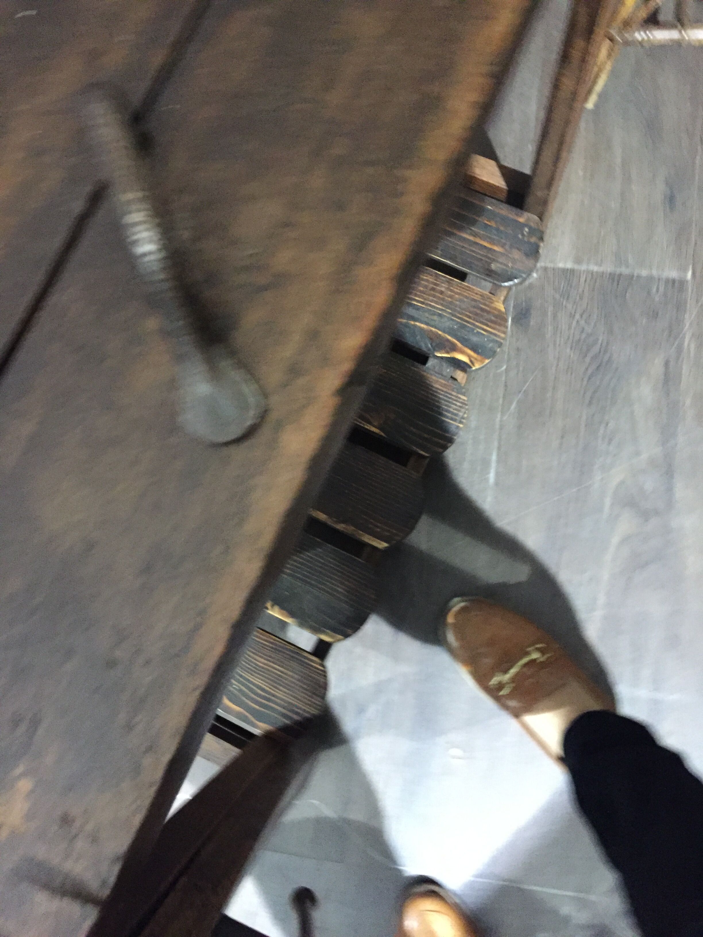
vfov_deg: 61.7
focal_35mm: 29
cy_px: 468
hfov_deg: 48.2
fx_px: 785
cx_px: 352
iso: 400
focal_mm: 4.15
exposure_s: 1/17
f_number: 2.2
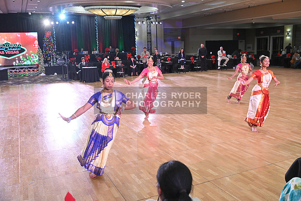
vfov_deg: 38.9
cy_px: 100
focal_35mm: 34
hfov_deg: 55.8
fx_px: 284
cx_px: 150
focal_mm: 34
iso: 3200
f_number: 4.5
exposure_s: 1/400
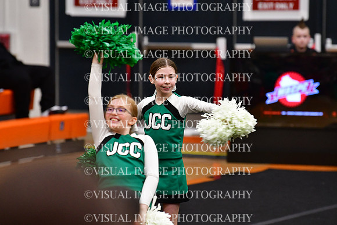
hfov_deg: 6.9
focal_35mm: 300
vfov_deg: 4.6
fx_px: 2809
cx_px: 168
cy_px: 112
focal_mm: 200
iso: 4000
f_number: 3.5
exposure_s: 1/500
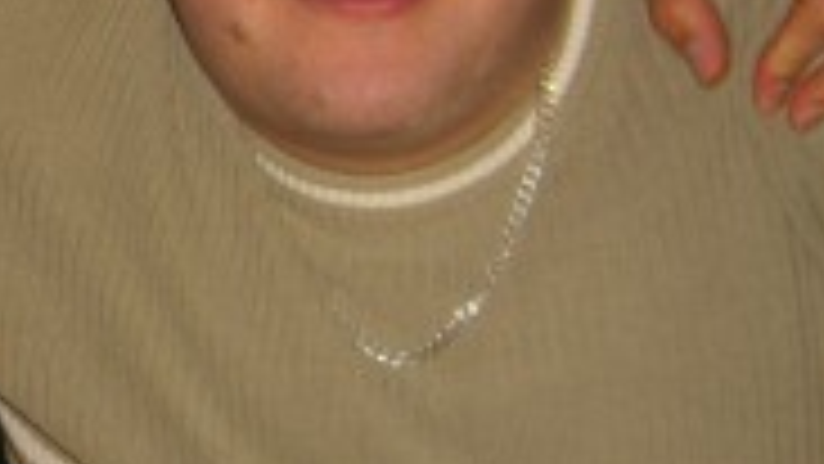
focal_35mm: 136
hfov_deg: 15.3
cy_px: 99
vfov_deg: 8.9
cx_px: -135
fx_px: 2972
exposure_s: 1/60
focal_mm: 7.9
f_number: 2.8
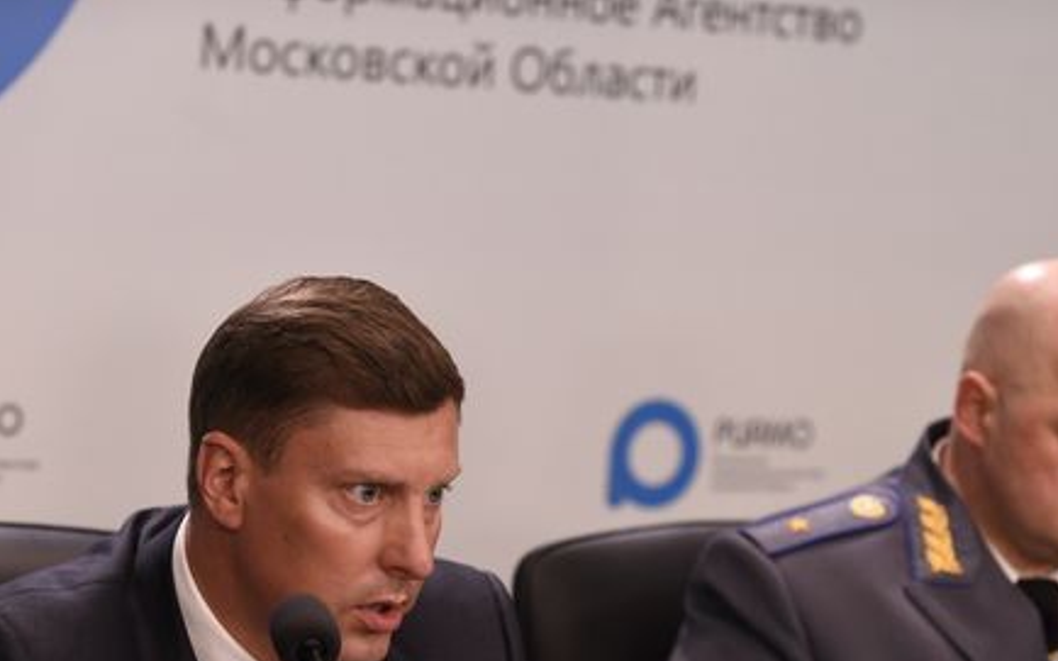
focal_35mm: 148
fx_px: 4266
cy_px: 566
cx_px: 653
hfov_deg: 14.1
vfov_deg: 8.8
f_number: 4
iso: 1600
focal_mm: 90
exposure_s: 1/320
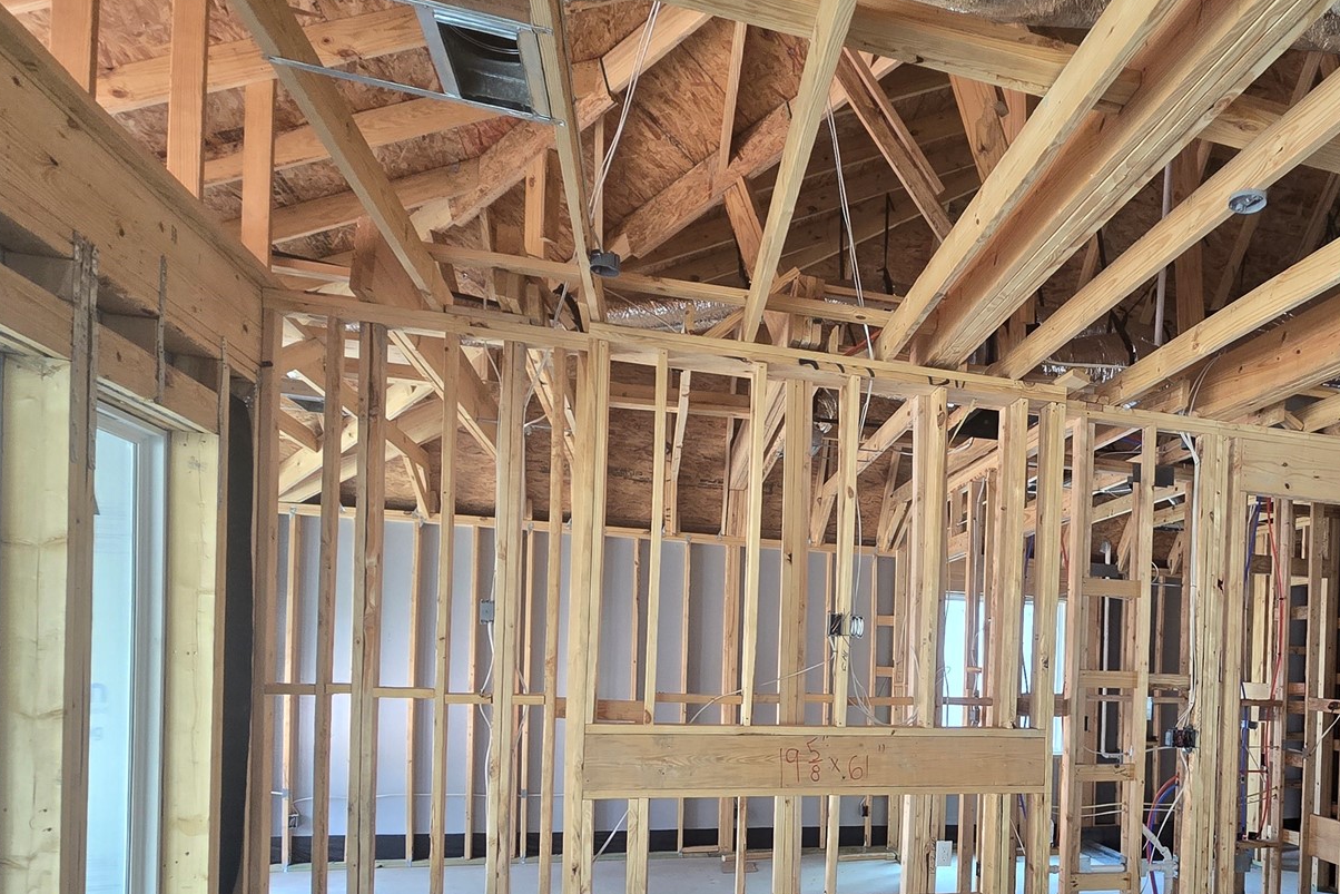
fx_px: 856
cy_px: 678
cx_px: 982
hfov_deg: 71.6
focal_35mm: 23
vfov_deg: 52.5
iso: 125
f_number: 2.2
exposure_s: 1/60
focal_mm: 2.2
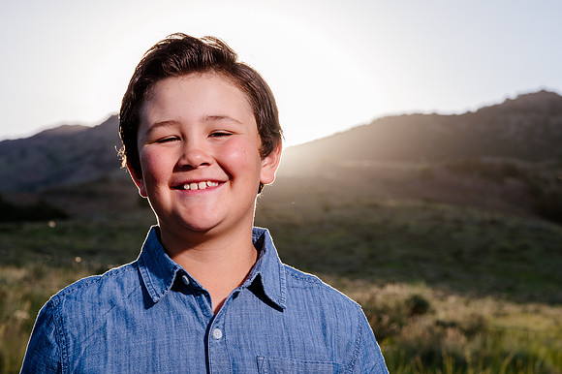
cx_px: 281
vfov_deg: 12.8
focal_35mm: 107
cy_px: 141
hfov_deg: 19.1
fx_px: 1669
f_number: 10
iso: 200
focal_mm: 86
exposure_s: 1/250
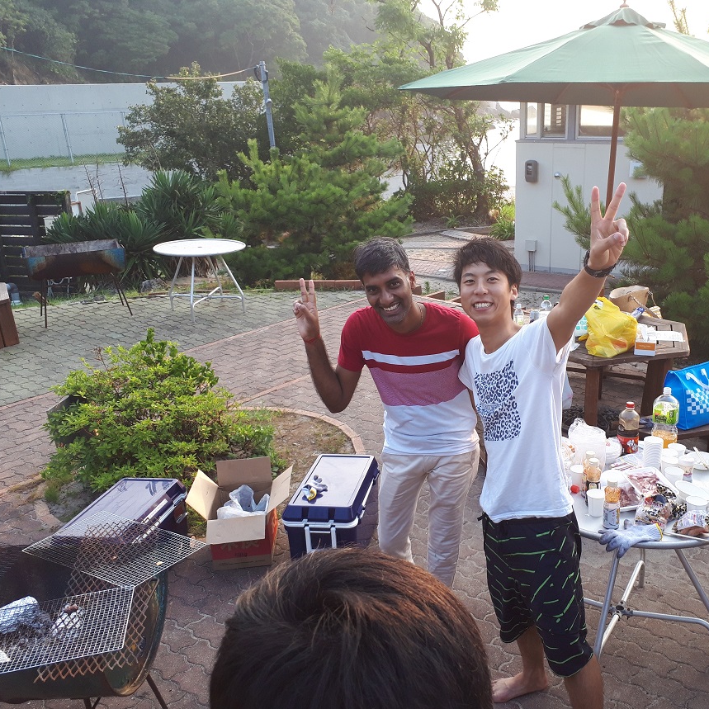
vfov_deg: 51.1
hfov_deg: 50.4
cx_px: 455
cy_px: 356
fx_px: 742
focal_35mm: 32
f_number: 1.9
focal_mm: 3.6
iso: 40
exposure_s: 1/166
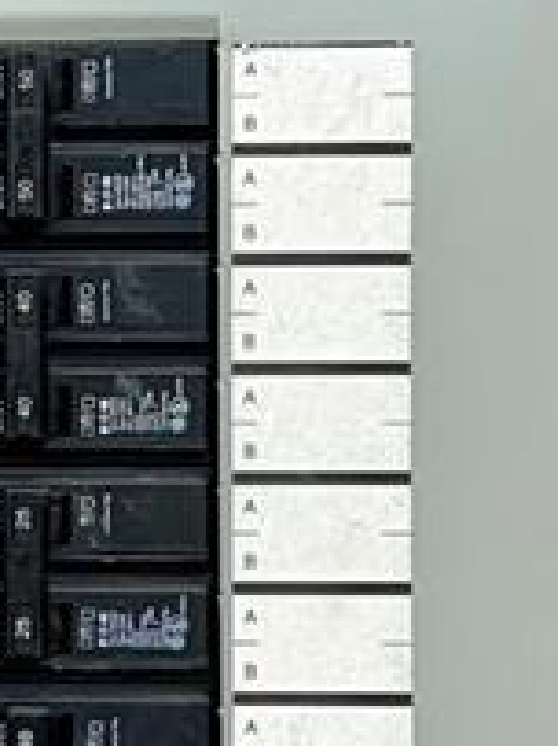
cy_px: 452
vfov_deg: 12.8
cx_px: -371
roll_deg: +0.6
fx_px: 3313
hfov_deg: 9.3
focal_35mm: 154
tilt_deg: +0.6
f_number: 1.6
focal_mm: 5.96
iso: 50
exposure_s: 1/459
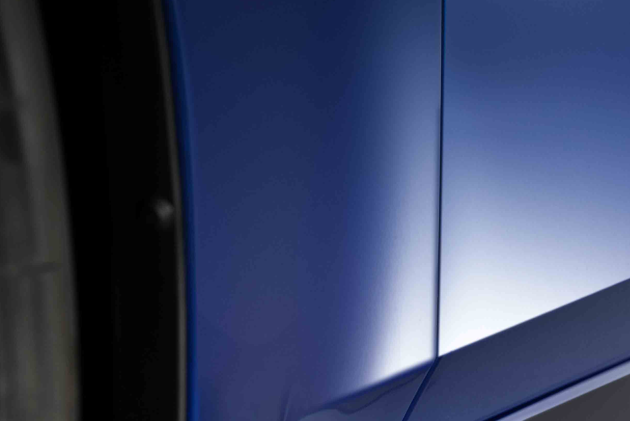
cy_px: 402
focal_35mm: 104
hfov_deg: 19.6
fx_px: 1821
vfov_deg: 13.0
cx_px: 335
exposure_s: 1/160
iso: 320
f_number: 5.6
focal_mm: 42
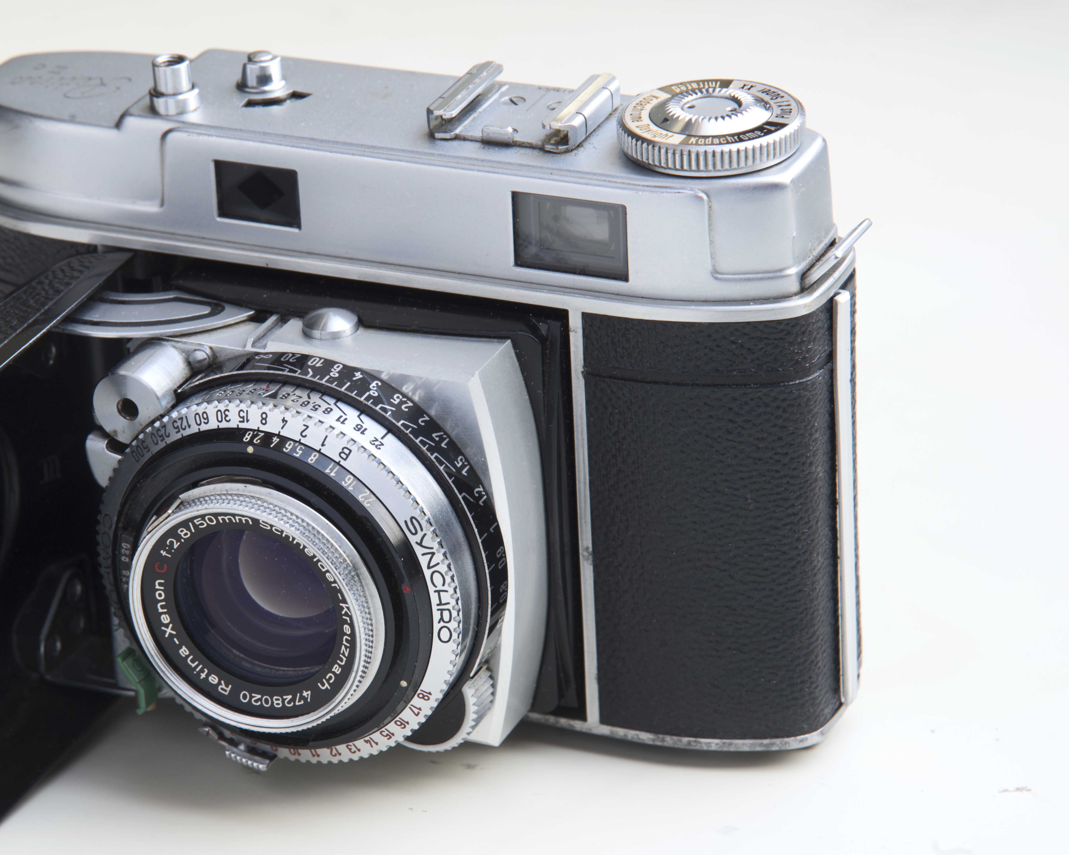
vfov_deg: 9.3
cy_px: 404
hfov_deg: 11.6
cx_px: 338
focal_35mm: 166
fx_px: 5252
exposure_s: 1/4
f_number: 14
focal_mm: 120
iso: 200
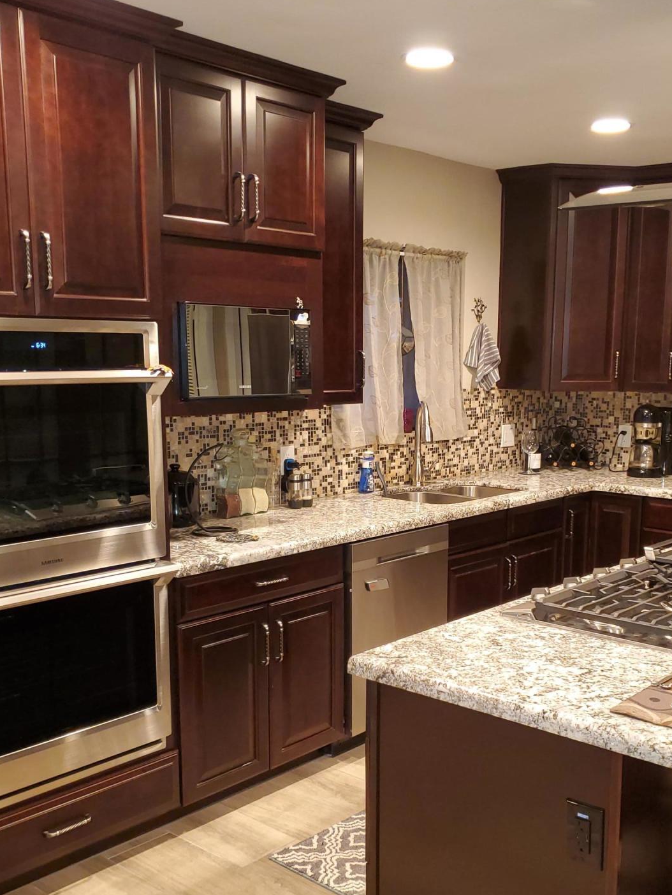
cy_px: 537
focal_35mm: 37
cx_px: 405
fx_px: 958
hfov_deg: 38.5
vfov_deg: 49.8
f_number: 1.5
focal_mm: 4.3
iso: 125
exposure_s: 1/14
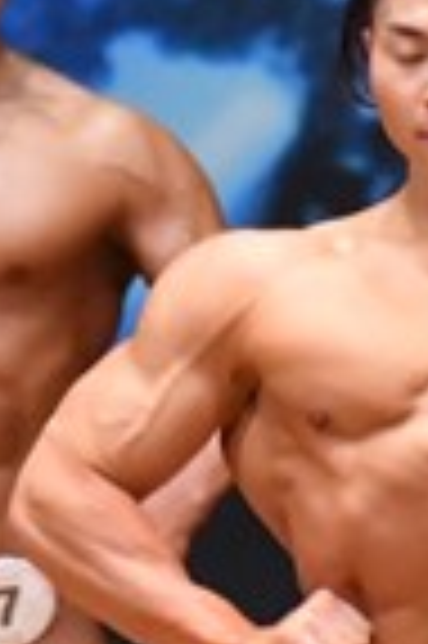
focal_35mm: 1543
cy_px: 883
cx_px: -155
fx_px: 27582
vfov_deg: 1.3
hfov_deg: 0.9
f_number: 5.6
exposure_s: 1/400
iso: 8000
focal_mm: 190
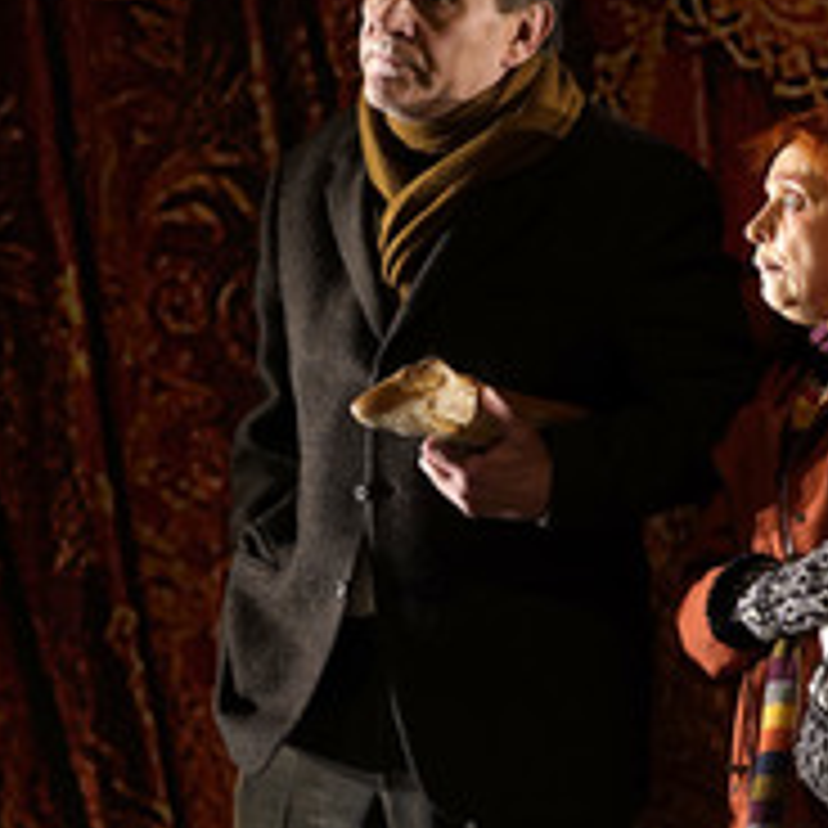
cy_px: 423
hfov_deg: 4.2
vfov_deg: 4.2
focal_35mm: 416
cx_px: 529
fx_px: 11258
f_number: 4
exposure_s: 1/250
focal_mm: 200
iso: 1600
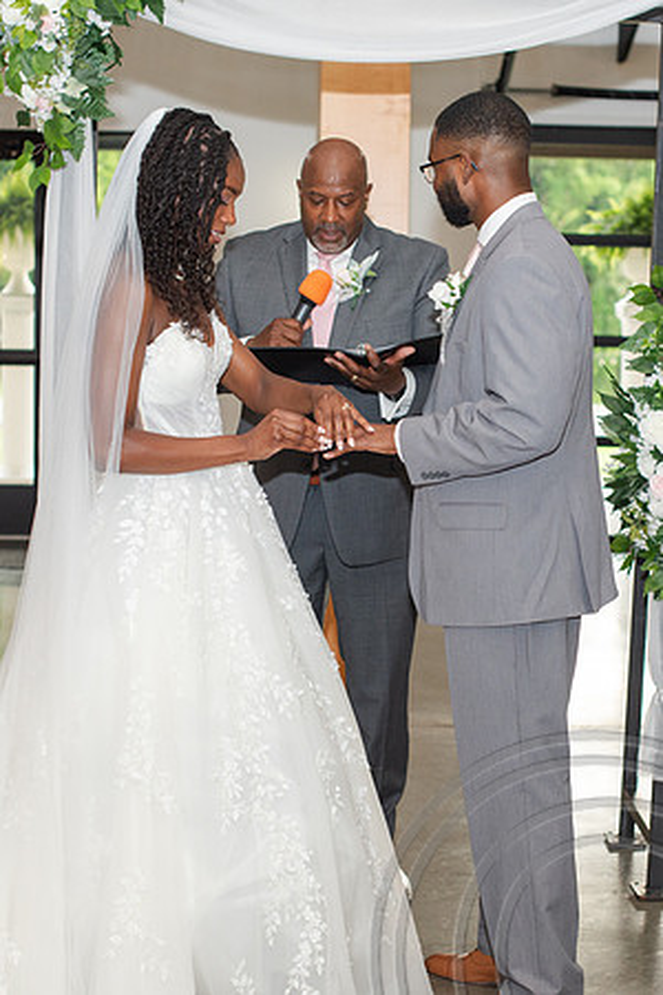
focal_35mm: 75
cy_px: 497
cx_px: 374
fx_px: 2078
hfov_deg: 18.1
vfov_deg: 26.9
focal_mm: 50
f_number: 3.2
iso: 800
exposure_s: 1/200
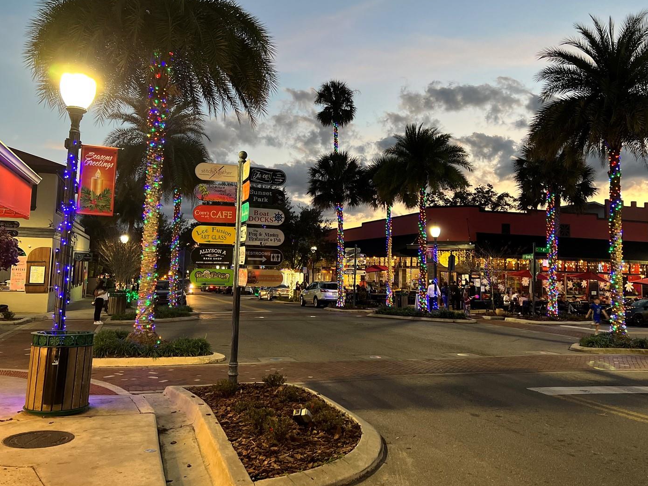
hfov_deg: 59.9
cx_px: 343
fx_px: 562
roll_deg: -1.3
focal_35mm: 30
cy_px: 217
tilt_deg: +5.4
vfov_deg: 46.7
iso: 320
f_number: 1.5
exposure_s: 1/41
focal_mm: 5.7
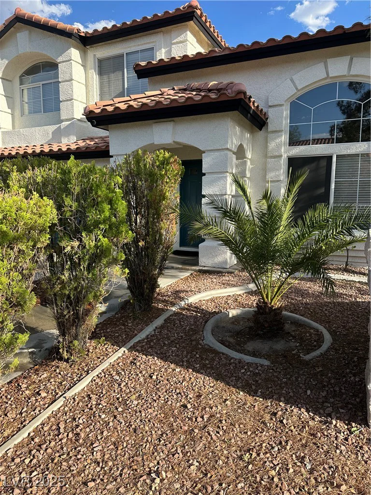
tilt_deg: -4.7
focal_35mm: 24
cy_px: 248
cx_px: 186
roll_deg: -0.2
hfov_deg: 56.8
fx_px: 343
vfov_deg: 71.6
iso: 80
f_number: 1.78
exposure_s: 1/1916
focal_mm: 6.86
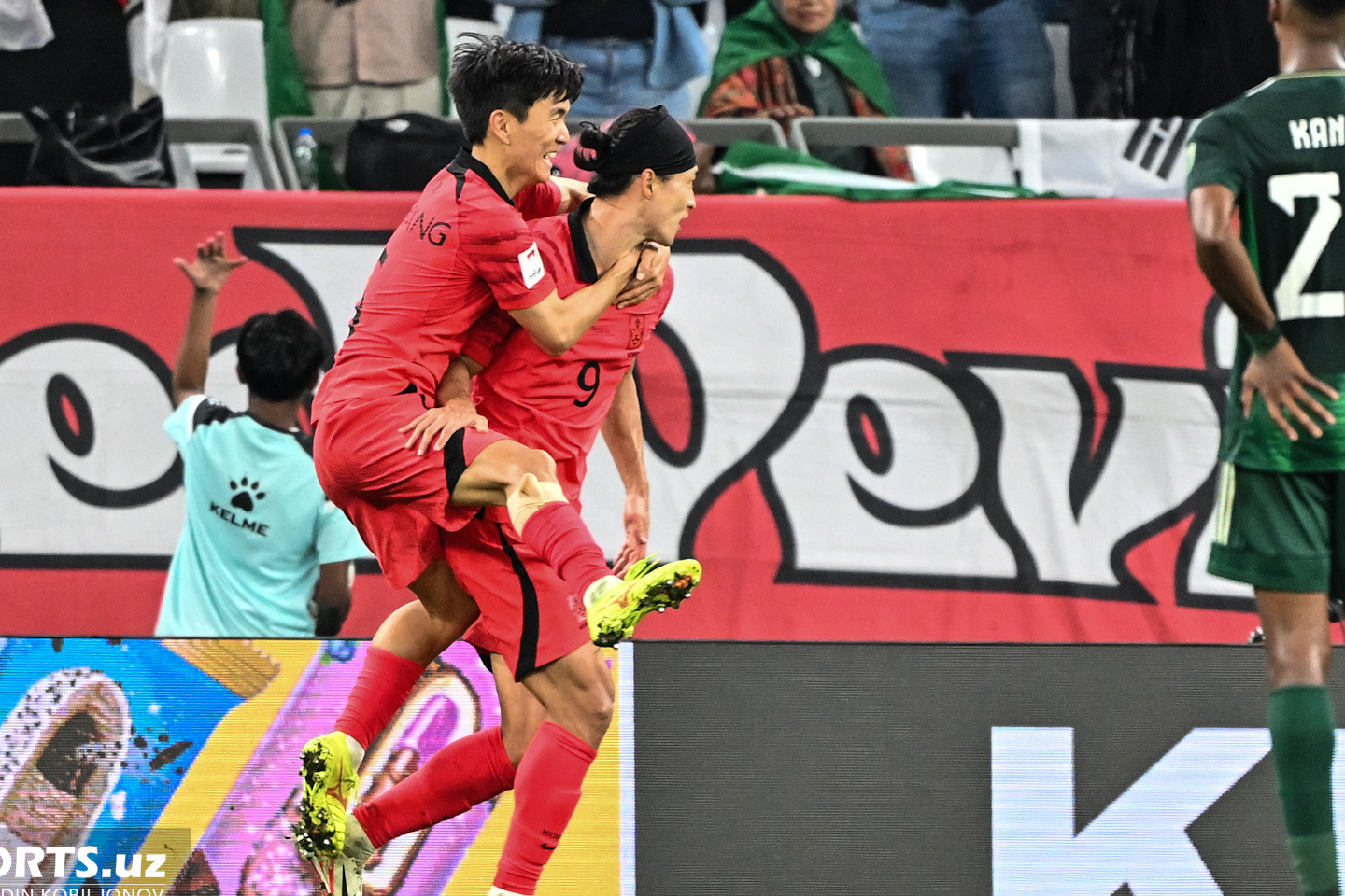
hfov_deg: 3.6
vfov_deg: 2.4
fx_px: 21257
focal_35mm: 569
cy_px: 498
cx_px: 754
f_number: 2.8
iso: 1600
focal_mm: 400
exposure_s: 1/1000
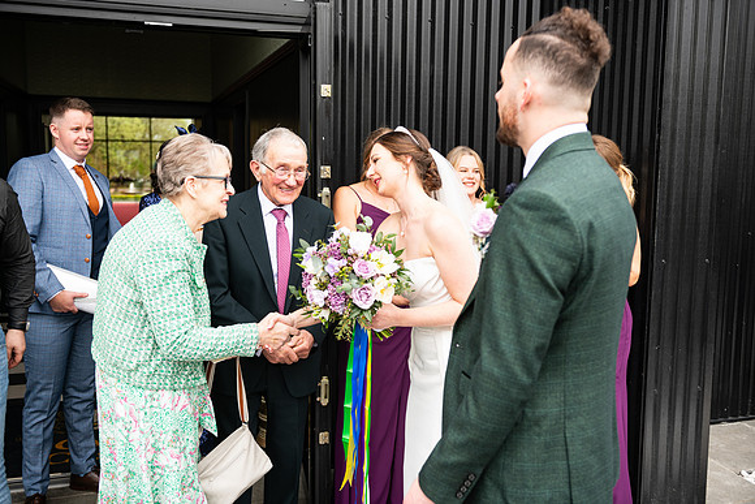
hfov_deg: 54.4
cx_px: 378
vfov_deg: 37.9
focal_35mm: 35
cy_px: 252
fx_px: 734
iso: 160
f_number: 3.5
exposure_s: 1/200
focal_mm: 35
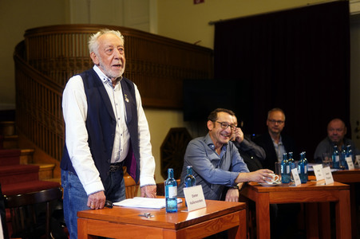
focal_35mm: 45
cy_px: 120
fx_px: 450
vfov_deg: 29.8
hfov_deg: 43.6
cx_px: 180
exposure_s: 1/320
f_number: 1.4
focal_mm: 30
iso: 640
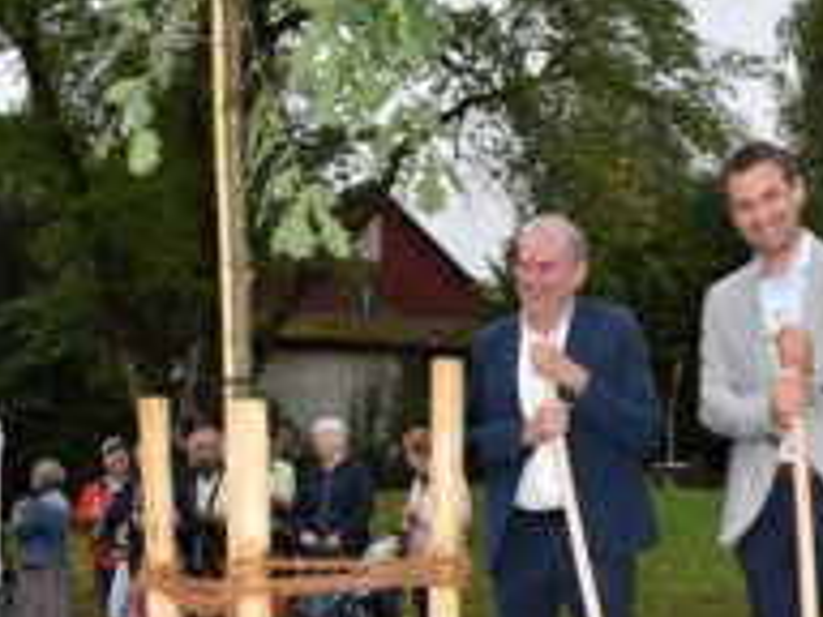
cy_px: 536
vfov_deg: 23.9
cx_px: 495
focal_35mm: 60
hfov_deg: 32.1
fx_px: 1427
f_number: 5.6
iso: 280
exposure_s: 1/125
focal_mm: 20
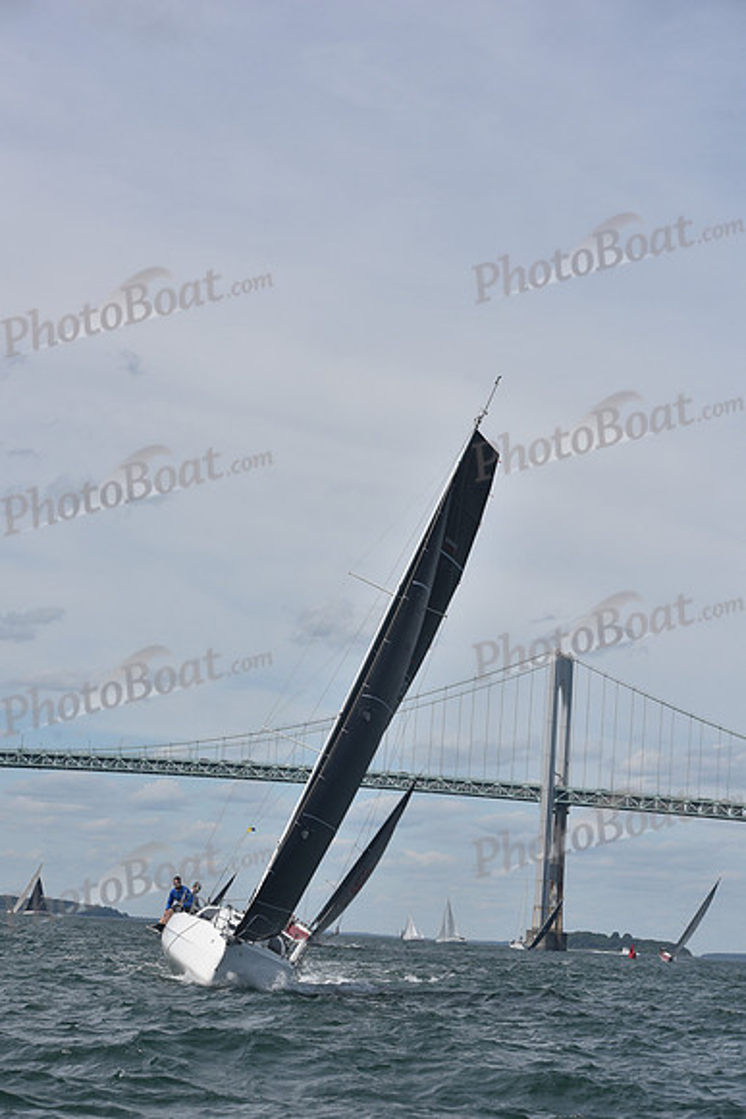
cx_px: 373
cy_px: 560
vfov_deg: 28.8
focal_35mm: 70
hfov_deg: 19.5
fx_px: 2174
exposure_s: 1/800
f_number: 9
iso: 320
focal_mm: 70
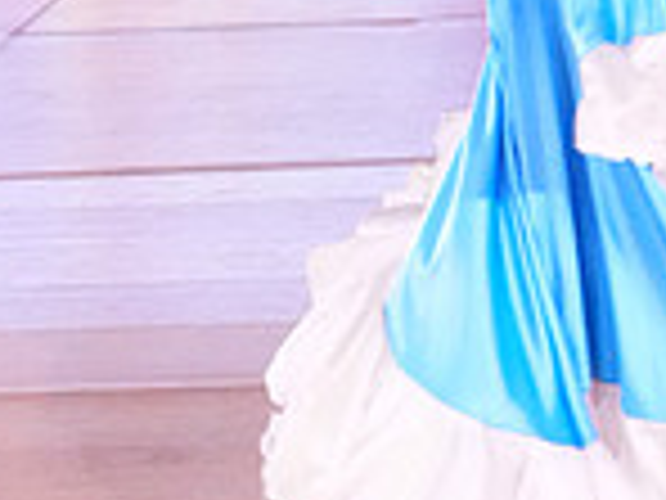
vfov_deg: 6.9
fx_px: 3983
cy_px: -505
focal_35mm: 207
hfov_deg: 9.4
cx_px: 772
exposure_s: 1/320
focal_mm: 37
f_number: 7.1
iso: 8000
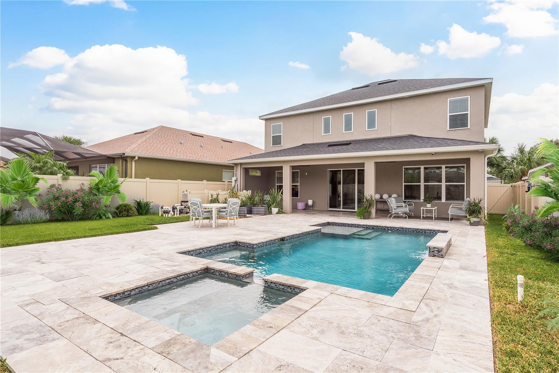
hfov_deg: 86.9
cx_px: 280
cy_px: 186
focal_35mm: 19
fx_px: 295
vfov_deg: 64.6
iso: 100
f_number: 8
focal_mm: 19
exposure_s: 1/320
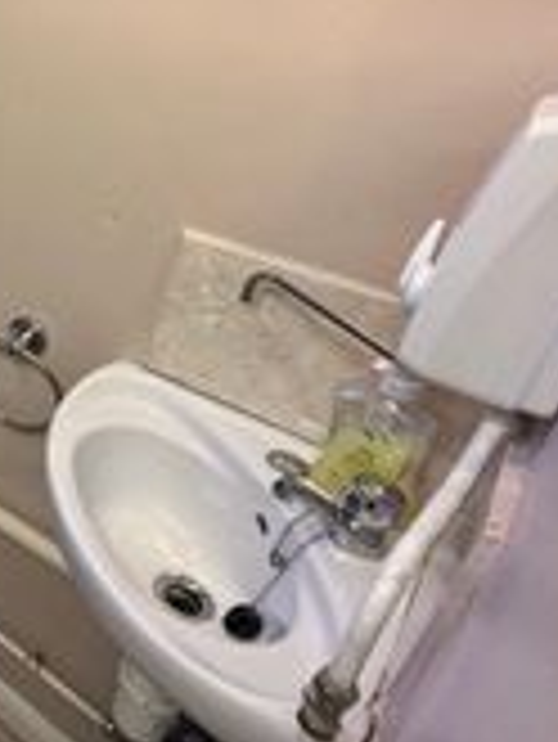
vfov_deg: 52.2
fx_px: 730
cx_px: -248
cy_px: 211
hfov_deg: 29.1
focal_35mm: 34
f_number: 2.2
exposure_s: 1/100
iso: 320
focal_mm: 2.22
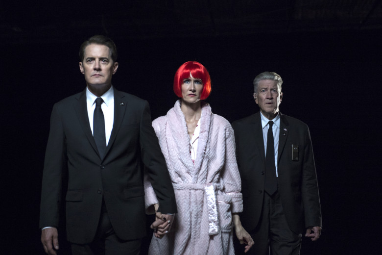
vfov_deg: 19.5
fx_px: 743
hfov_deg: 28.8
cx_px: 191
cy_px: 128
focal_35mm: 70
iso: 2500
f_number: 2.8
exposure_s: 1/250
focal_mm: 70
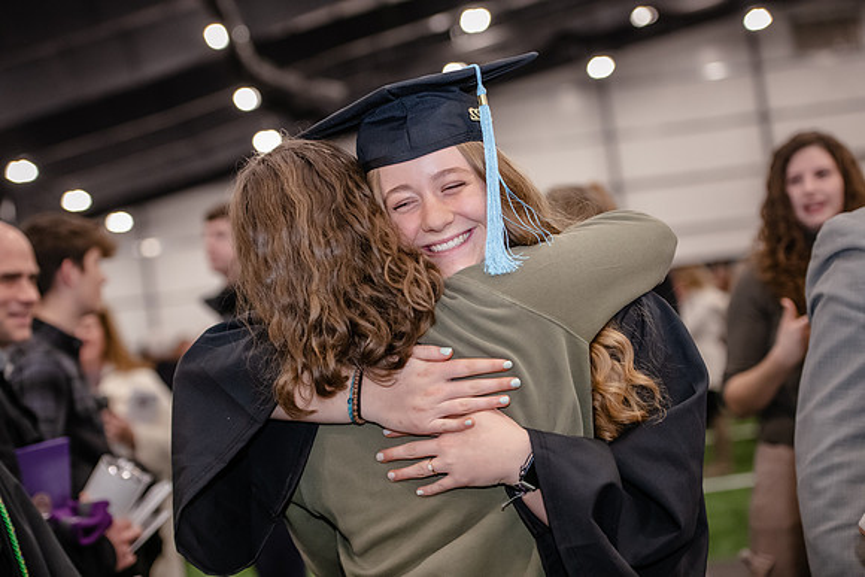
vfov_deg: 18.2
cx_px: 432
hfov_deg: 27.0
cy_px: 288
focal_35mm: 75
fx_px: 1802
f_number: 3.2
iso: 2500
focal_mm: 75
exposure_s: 1/200
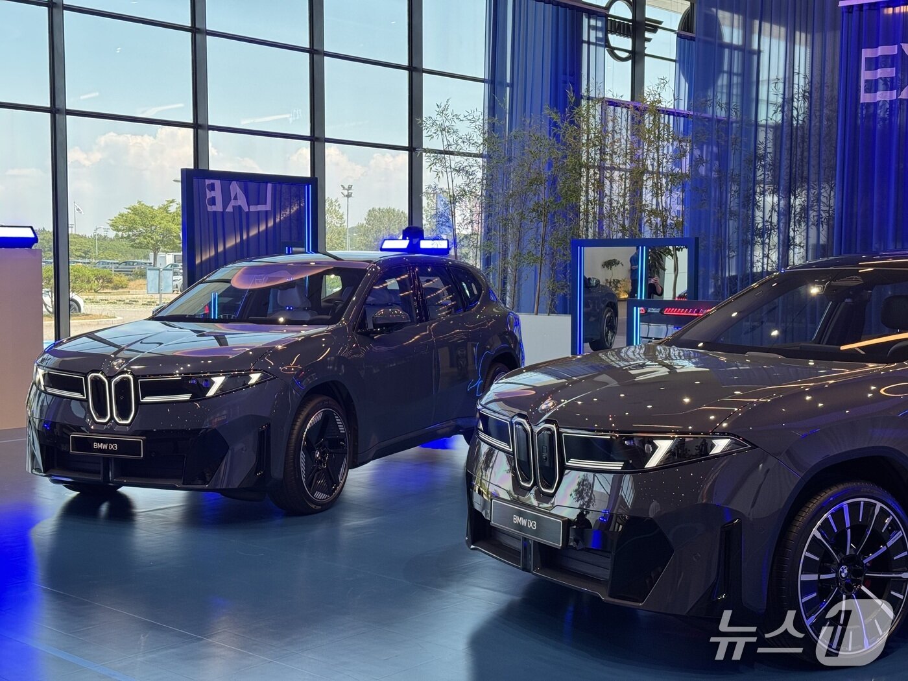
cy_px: 340
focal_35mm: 48
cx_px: 454
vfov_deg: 30.3
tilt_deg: -1.9
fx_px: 1259
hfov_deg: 39.7
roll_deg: +0.6
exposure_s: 1/120
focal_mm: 6.76
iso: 80
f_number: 1.78
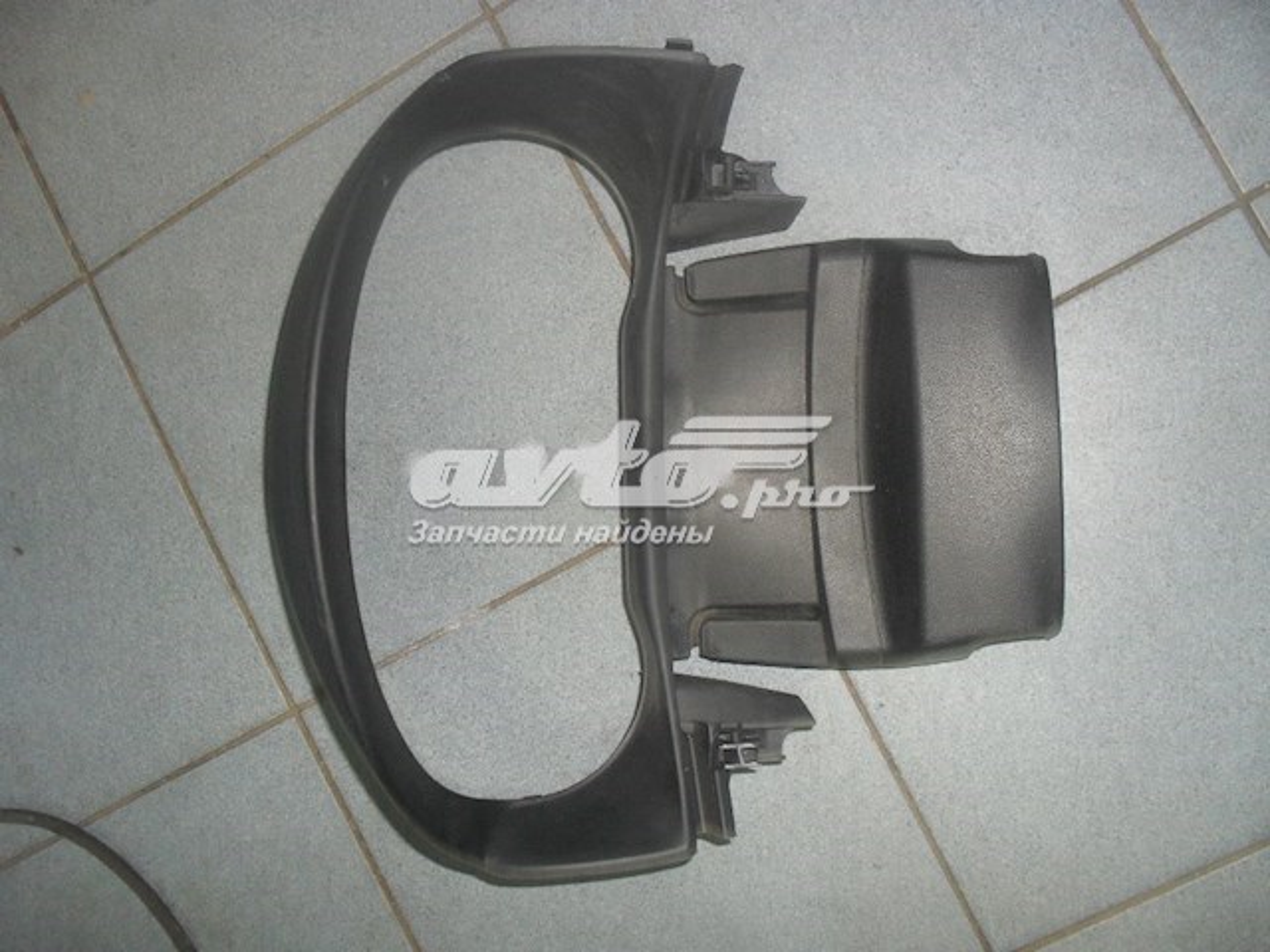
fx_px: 1284
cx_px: 635
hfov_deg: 52.6
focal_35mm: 35
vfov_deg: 40.7
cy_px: 476
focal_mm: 6.3
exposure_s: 1/45
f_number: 3.2
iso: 200
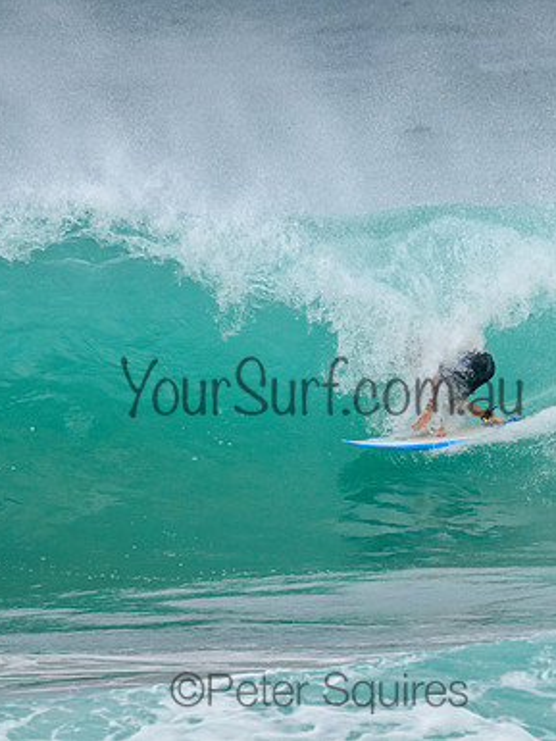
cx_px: 319
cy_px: 370
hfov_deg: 1.3
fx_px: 24829
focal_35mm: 1160
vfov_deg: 1.7
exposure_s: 1/2000
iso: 1100
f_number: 11
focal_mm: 800
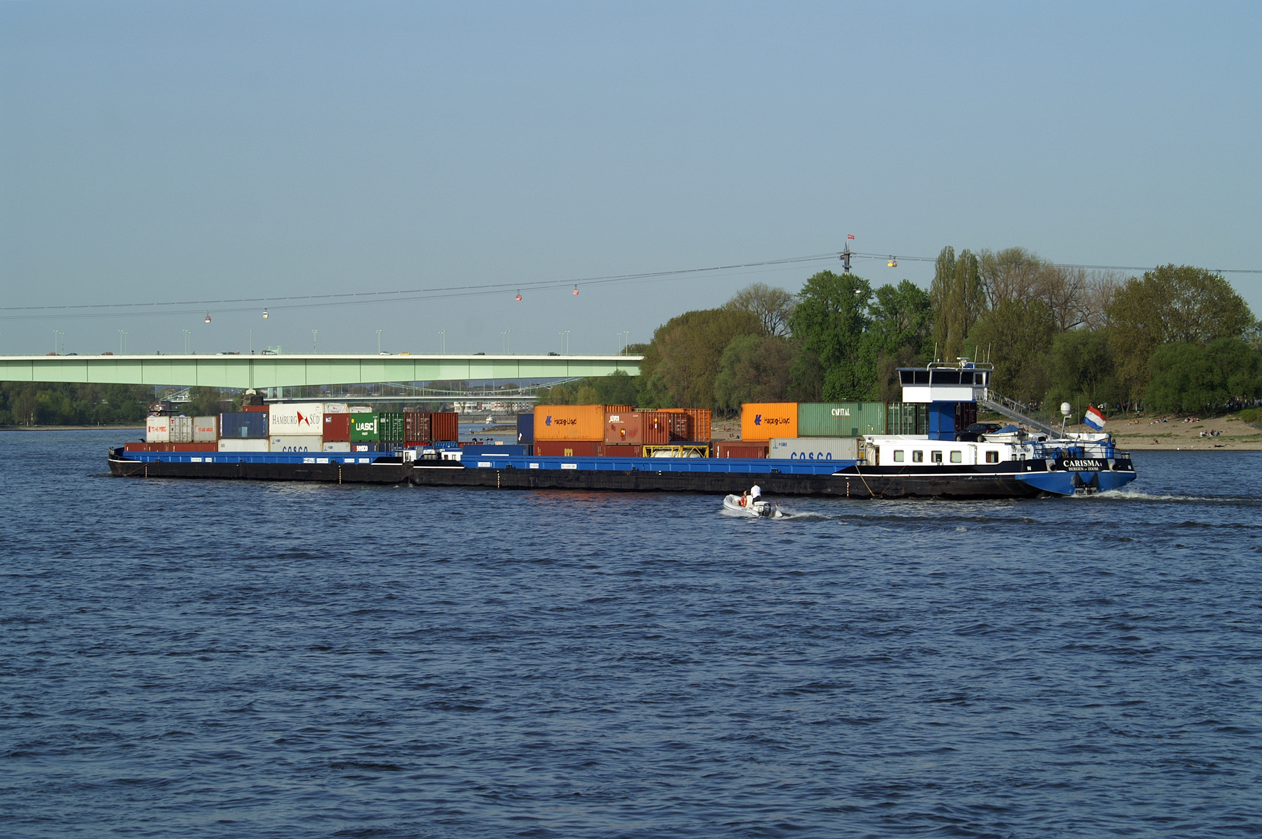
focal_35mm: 105
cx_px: 631
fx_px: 3678
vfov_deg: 13.0
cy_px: 420
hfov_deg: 19.5
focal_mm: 70
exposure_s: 1/250
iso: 100
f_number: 10
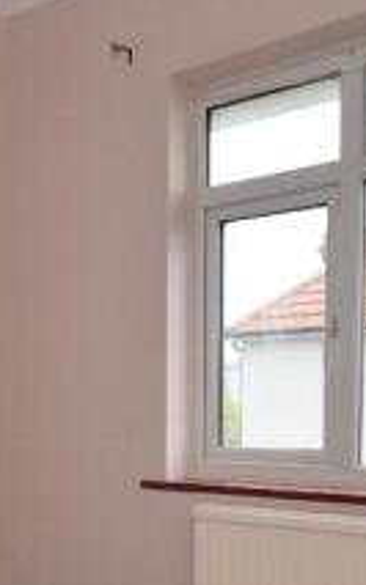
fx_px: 751
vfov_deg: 41.5
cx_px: 76
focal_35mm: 47
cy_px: 435
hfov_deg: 26.9
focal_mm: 10
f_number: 5
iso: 800
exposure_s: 1/100
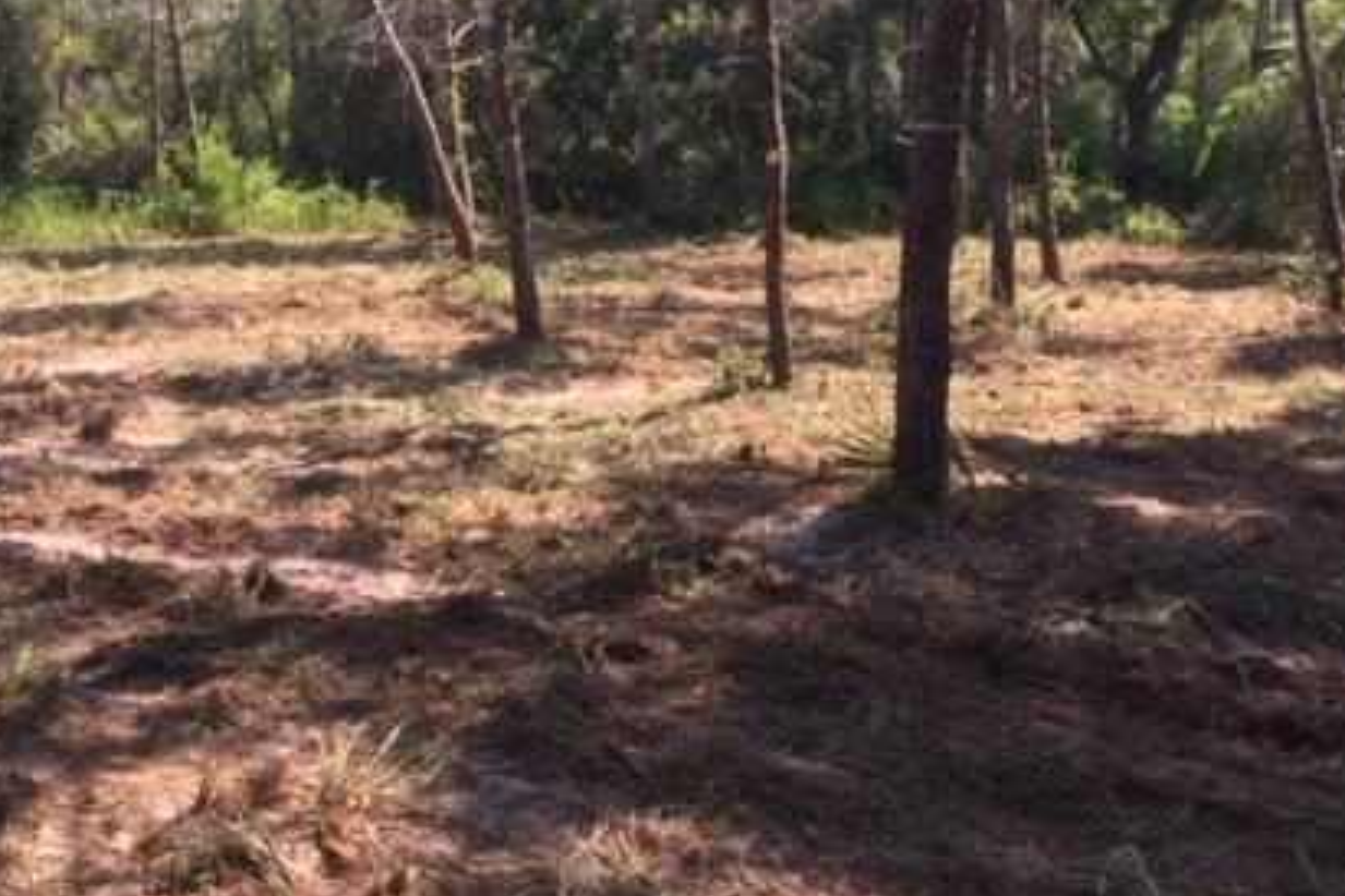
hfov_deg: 41.6
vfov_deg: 28.4
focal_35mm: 47
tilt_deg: -1.2
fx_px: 1756
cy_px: 281
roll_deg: -2.6
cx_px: 504
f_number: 2.2
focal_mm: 4.15
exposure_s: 1/471
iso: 32
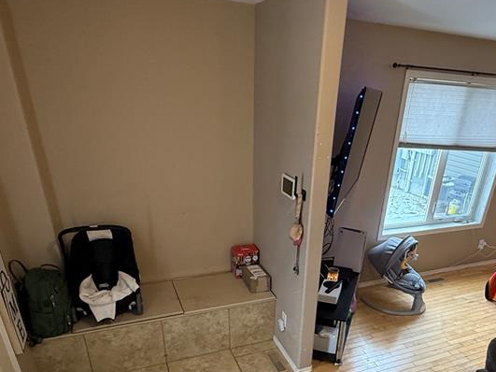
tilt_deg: -28.9
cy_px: 288
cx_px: 299
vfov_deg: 48.9
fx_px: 387
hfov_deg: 64.7
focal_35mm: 27
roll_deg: -3.9
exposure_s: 1/120
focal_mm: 2.22
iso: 500
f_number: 2.2
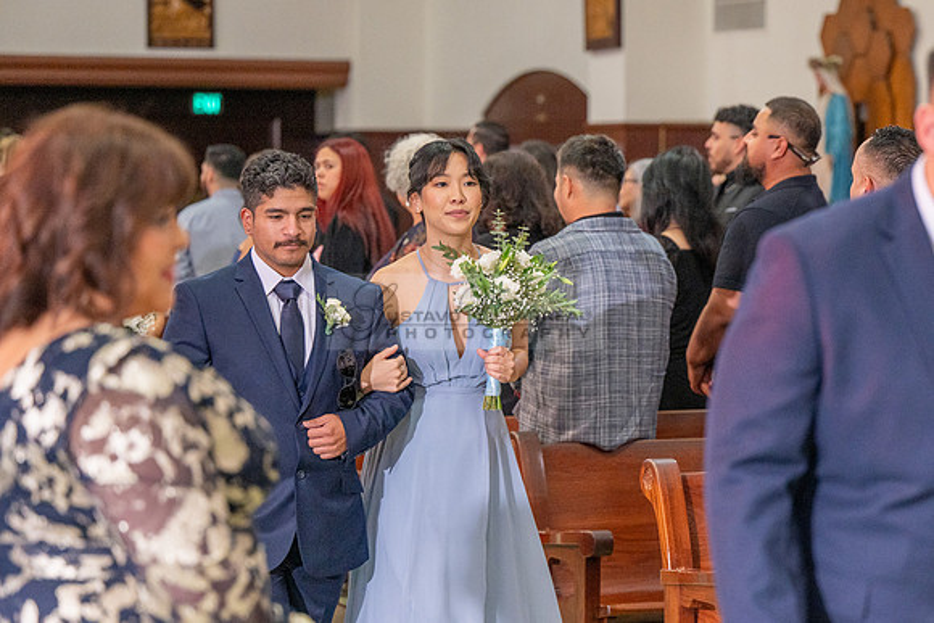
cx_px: 689
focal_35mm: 124
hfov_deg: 16.4
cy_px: 379
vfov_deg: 11.1
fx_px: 3217
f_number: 3.2
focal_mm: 84
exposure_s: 1/200
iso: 1000
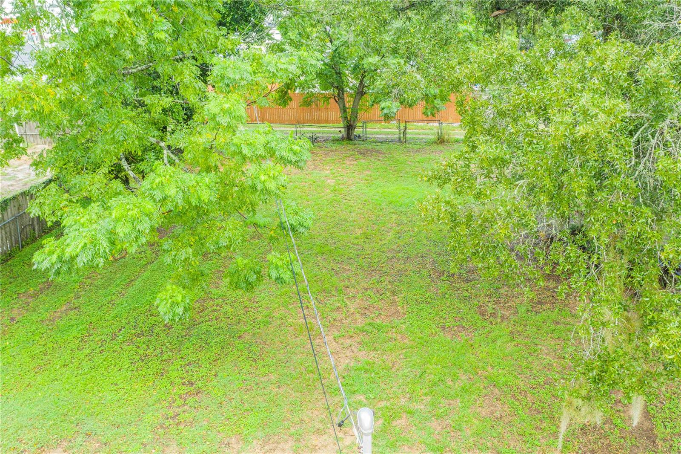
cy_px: 227
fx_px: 529
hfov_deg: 65.5
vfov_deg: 46.4
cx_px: 340
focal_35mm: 28
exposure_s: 1/50
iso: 100
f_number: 3.5
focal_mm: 10.26
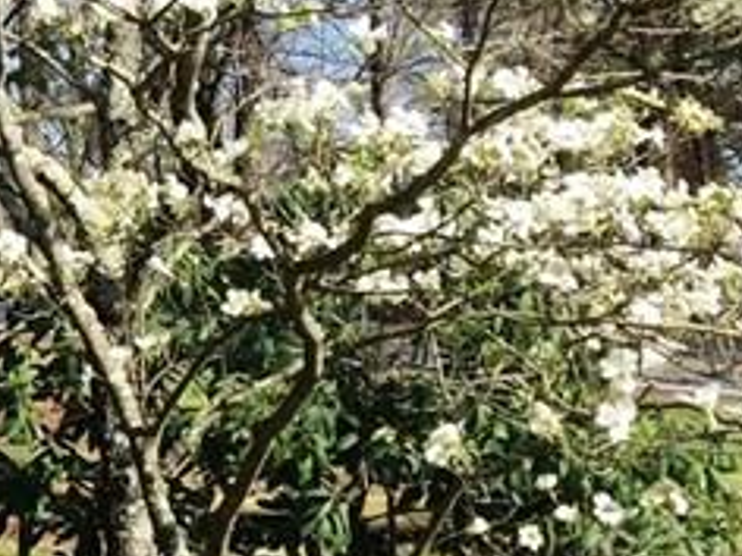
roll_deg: +0.3
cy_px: 82
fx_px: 2701
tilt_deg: +4.1
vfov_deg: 11.7
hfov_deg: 13.4
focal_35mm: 126
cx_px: -745
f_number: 2.2
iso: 32
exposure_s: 1/1014
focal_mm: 4.15
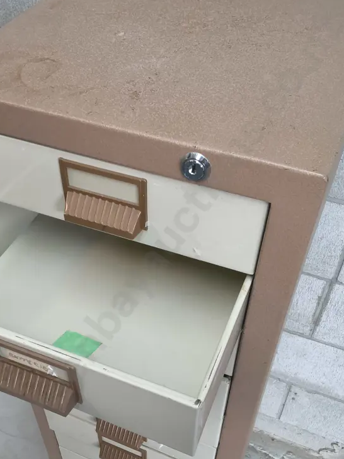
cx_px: 142
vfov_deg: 48.6
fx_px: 504
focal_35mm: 38
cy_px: 279
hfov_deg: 37.6
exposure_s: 1/100
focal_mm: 2.87
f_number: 2
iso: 160
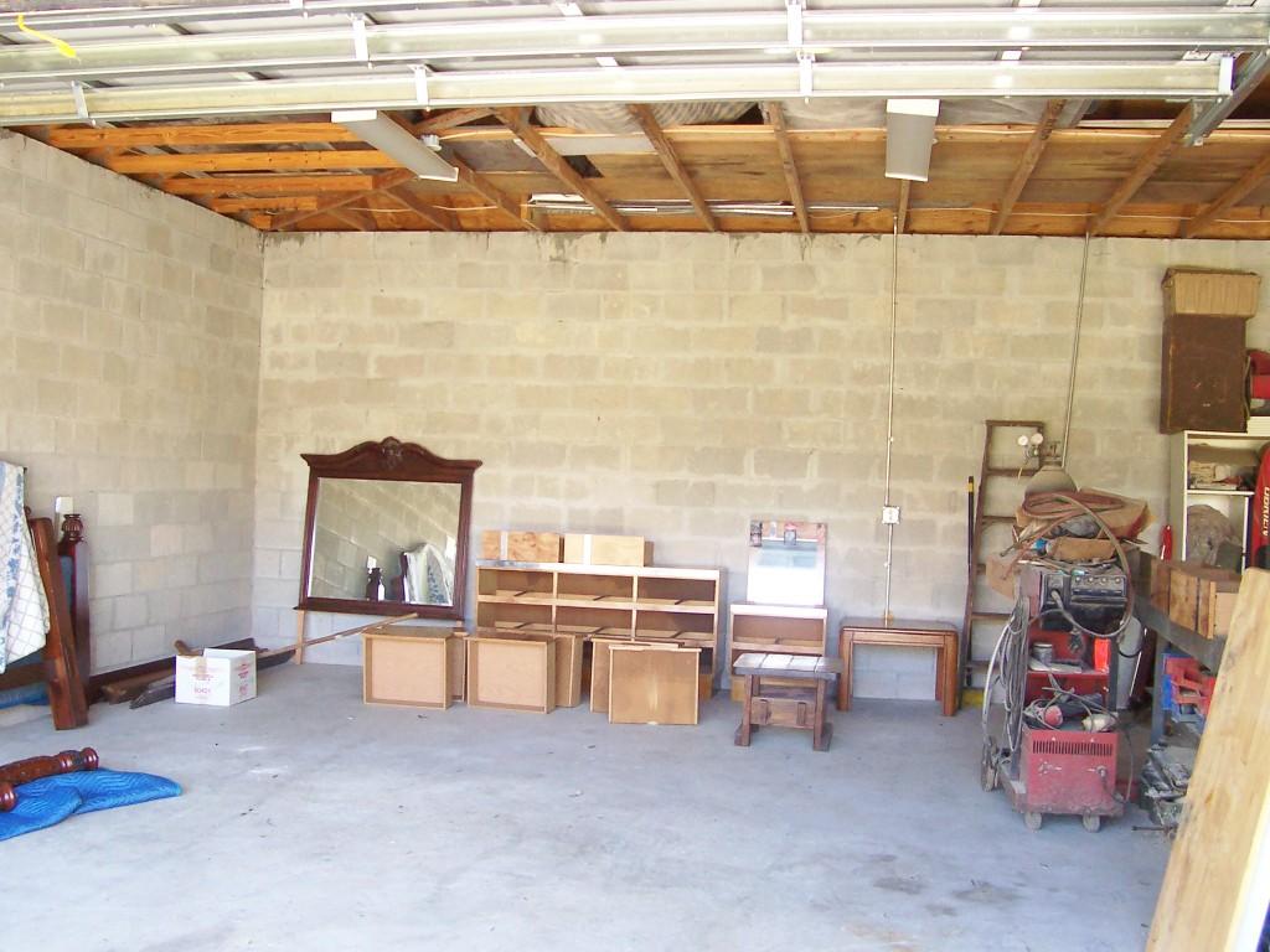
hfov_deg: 50.1
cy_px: 476
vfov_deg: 38.7
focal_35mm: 37
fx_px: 1357
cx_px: 635
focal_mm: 5.6
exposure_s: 1/60
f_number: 2.8
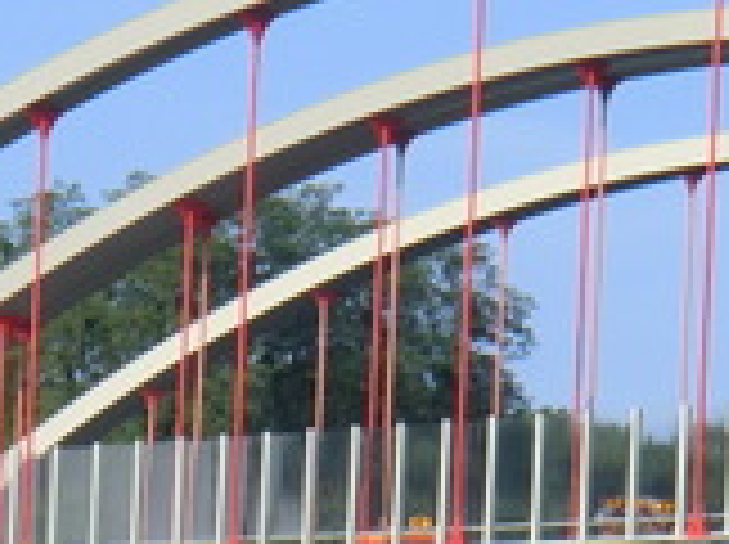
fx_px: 7402
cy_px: 607
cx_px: 256
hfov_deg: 5.6
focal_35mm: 352
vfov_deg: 4.2
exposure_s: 1/320
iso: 64
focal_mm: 16
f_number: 4.8
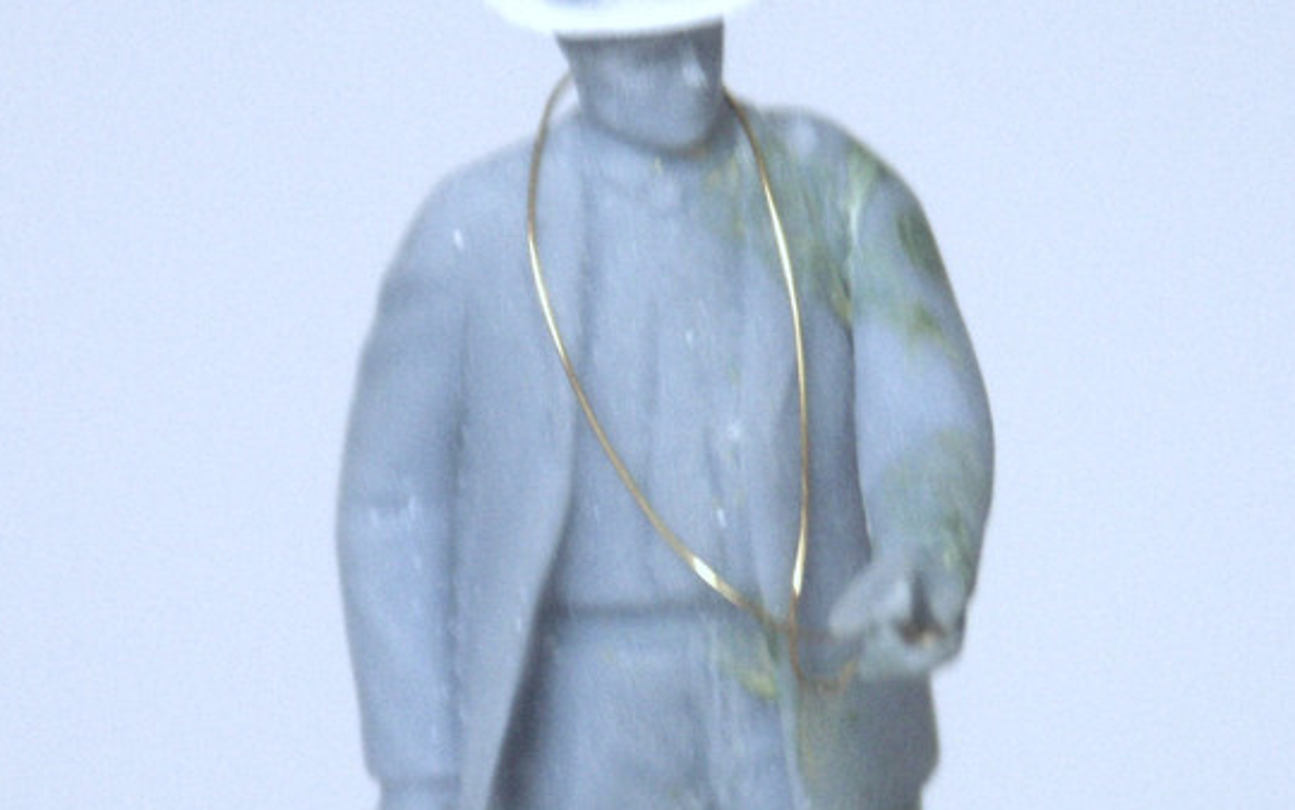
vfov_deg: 4.2
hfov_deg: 6.7
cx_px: 664
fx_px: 11087
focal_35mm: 314
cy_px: 623
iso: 200
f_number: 3.5
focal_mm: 50.8
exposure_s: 1/30
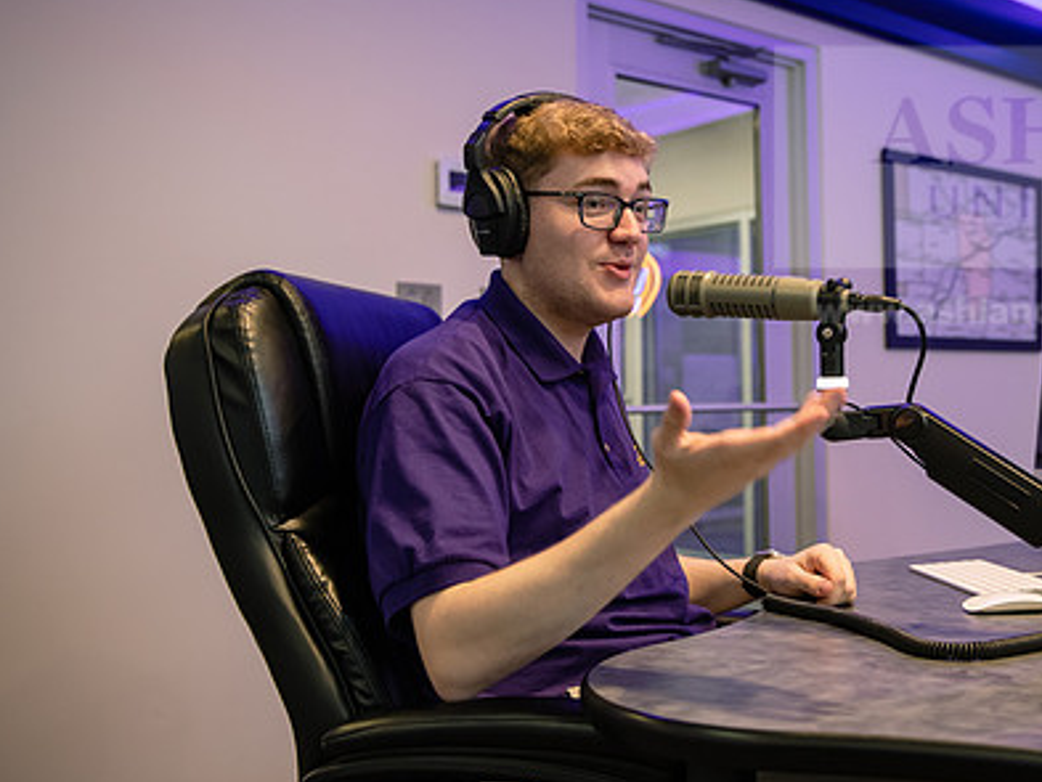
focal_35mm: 44
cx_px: 695
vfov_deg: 32.9
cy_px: 367
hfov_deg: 42.4
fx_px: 1325
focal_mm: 31
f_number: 2.8
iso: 1000
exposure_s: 1/60
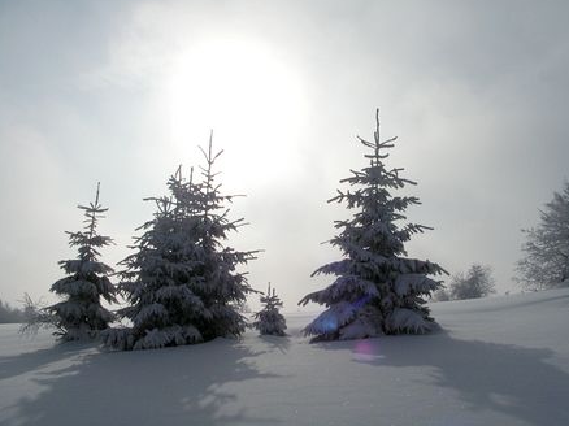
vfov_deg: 38.6
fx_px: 608
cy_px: 210
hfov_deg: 50.2
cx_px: 288
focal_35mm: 37
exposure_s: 1/2000
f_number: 8
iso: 100
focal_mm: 6
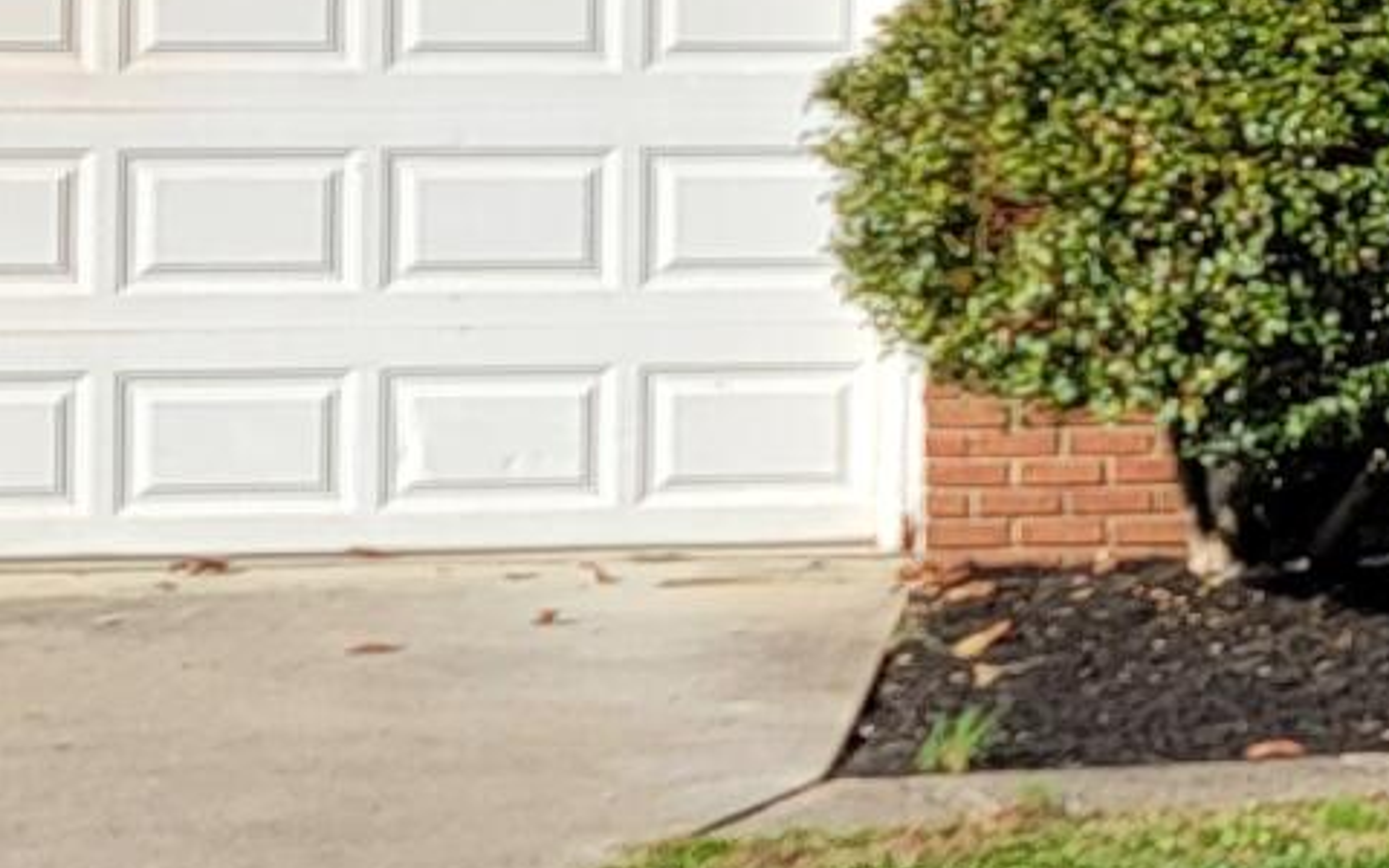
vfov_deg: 8.2
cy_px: -211
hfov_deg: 12.4
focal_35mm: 159
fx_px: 6019
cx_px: 2254
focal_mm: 6.7
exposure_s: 1/825
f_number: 1.8
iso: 16
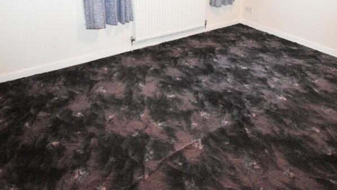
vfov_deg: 39.4
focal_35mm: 27
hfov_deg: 69.6
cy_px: 15
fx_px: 241
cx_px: 189
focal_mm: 10
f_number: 4.5
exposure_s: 1/125
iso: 7200
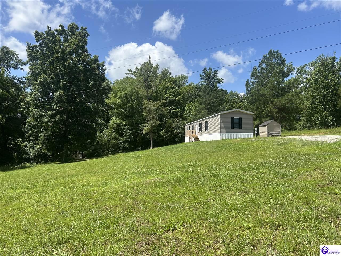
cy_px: 128
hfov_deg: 67.3
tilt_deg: +3.4
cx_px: 170
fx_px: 256
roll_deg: +0.2
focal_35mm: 26
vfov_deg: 53.1
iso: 50
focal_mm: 5.7
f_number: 1.5
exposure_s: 1/3165
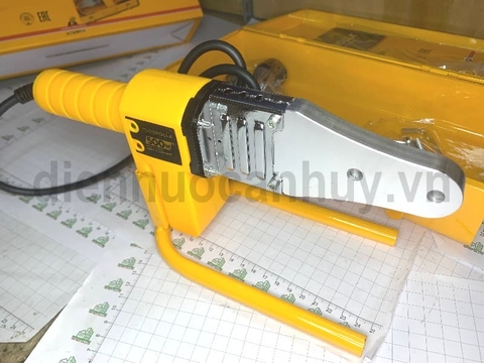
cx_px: 242
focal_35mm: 26
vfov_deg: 53.1
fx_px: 364
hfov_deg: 67.3
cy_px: 182
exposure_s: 1/100
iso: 25
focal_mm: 4.25
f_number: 1.8
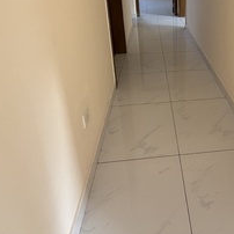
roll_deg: +1.7
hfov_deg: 54.7
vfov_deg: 52.4
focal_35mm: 28
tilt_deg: -17.9
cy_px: 36
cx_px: 174
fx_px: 214
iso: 250
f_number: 2.2
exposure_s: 1/121
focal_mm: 2.22
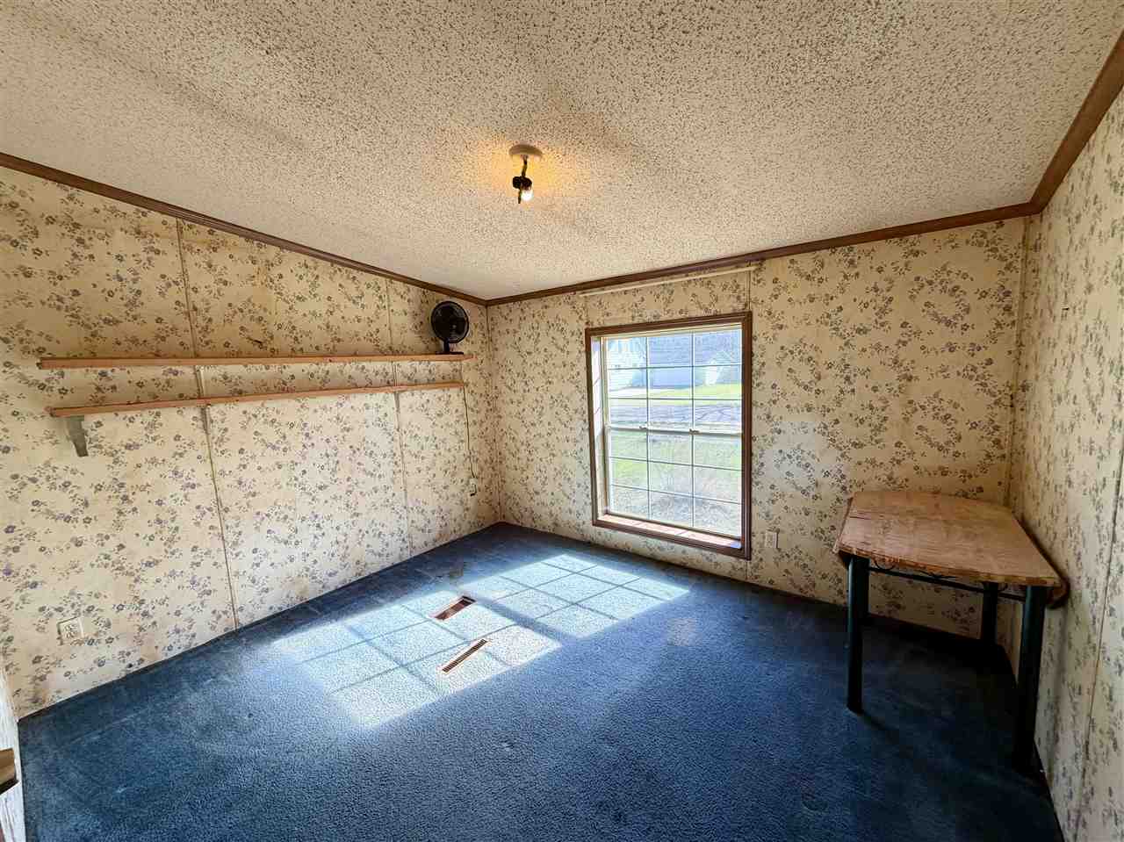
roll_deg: +3.1
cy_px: 421
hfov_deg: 102.1
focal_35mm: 14
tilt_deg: -7.7
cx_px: 562
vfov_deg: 85.6
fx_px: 454
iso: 80
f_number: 2.2
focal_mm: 2.22
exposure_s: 1/121
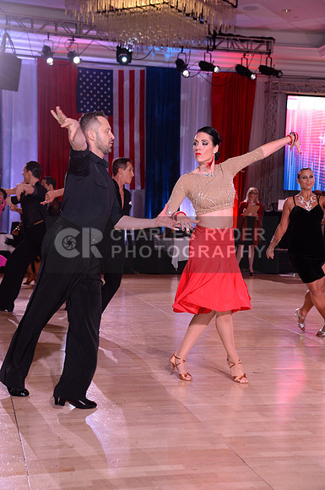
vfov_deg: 32.4
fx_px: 842
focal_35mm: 62
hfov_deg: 21.8
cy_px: 245
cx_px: 162
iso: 2000
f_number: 5.6
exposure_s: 1/250
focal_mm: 62
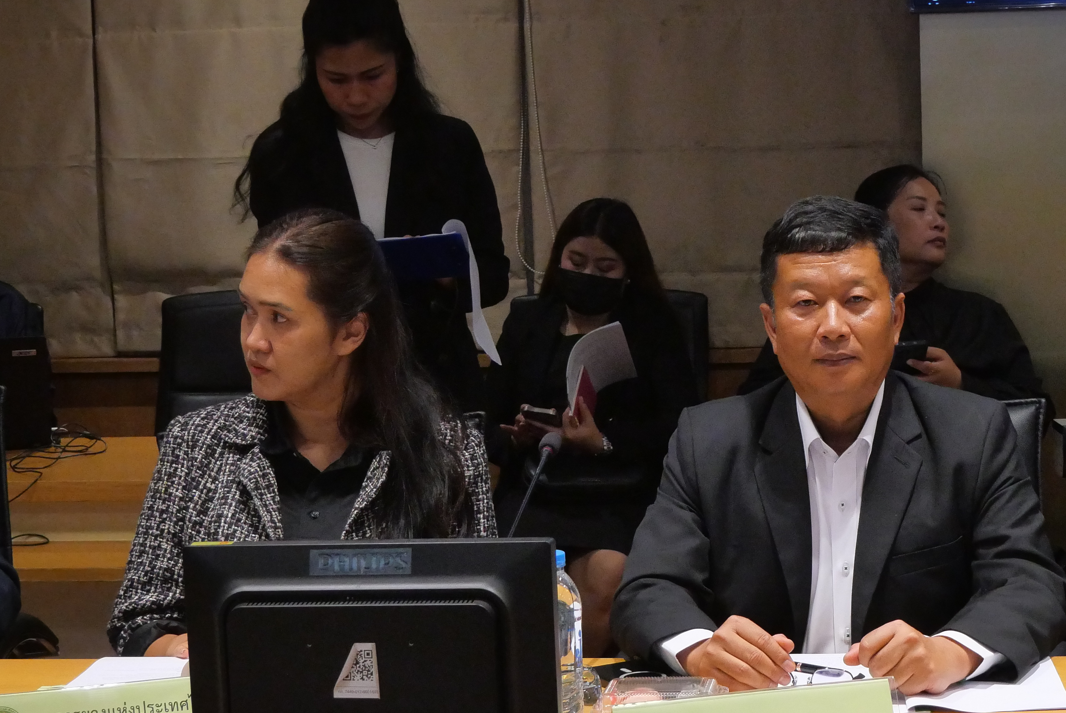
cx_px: 782
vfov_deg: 16.3
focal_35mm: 84
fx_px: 2489
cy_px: 410
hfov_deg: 24.0
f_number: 5.6
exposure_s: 1/125
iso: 2500
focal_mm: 25
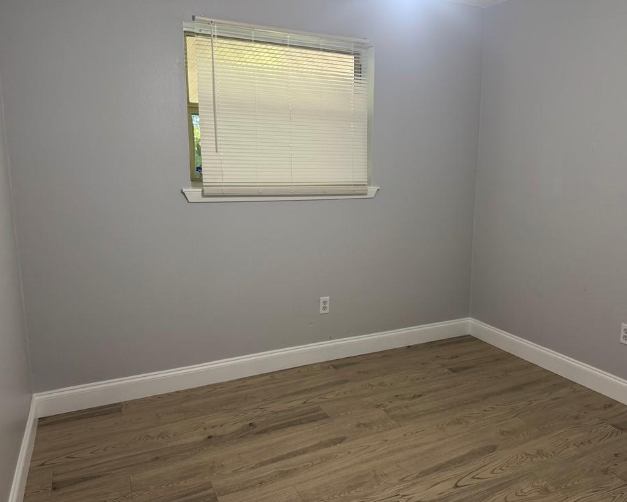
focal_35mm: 26
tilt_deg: -10.1
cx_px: 339
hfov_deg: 65.9
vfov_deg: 54.9
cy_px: 246
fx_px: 482
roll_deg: -0.3
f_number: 1.78
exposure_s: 1/60
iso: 200
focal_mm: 6.76
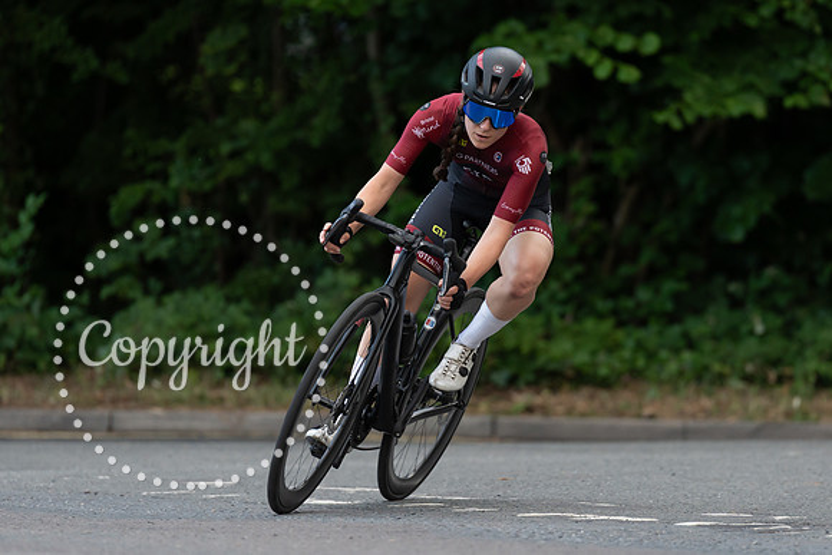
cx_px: 477
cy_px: 274
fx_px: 6808
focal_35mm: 295
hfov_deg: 7.0
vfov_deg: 4.7
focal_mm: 200
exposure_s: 1/800
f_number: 3.2
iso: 1000
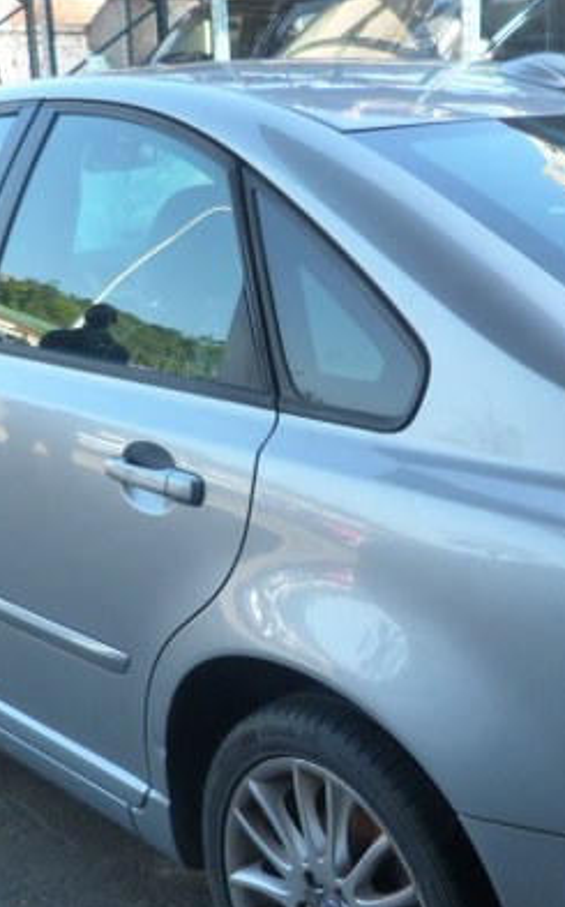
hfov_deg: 23.3
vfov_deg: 37.4
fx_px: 1333
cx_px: 507
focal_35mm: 54
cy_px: 559
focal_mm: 4.5
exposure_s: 1/100
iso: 125
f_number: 2.8
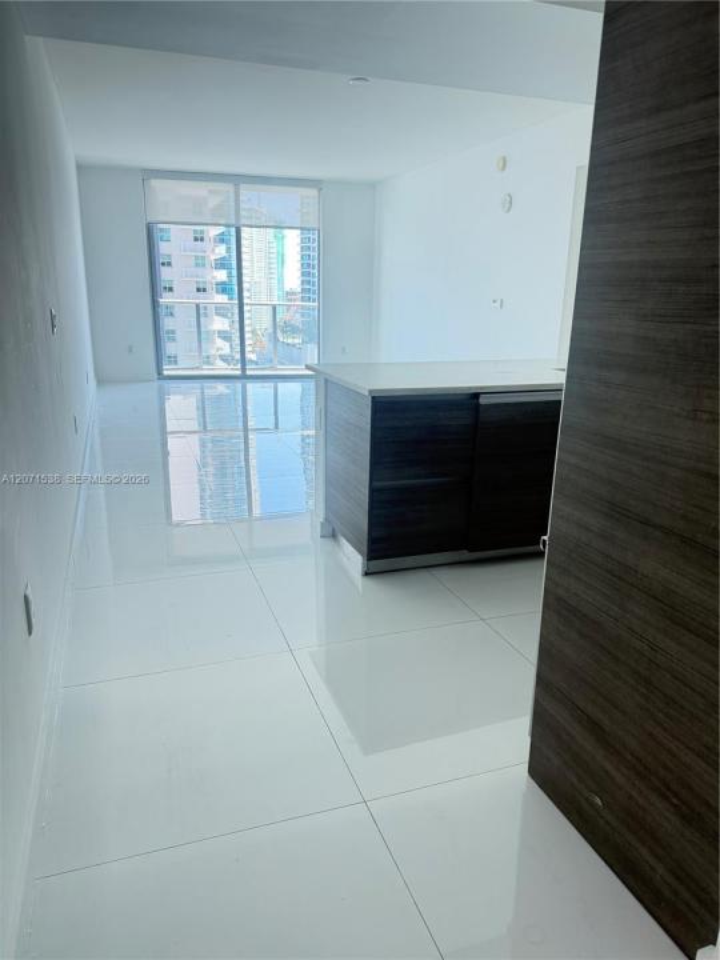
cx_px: 360
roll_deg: -1.7
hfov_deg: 56.8
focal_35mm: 24
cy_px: 480
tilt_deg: -15.6
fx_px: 666
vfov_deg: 71.6
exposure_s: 1/70
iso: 200
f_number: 1.78
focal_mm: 6.76
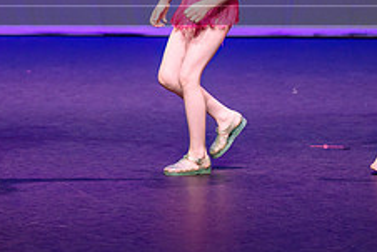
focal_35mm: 432
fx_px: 4527
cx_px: 105
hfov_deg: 4.8
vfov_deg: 3.2
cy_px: -77
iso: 1250
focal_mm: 135
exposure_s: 1/500
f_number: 2.8
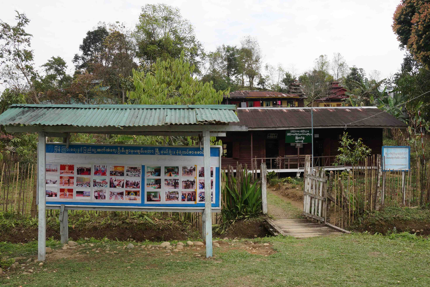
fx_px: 358
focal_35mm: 30
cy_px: 144
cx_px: 215
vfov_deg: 43.6
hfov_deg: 61.9
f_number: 10
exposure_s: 1/200
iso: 320
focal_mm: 20
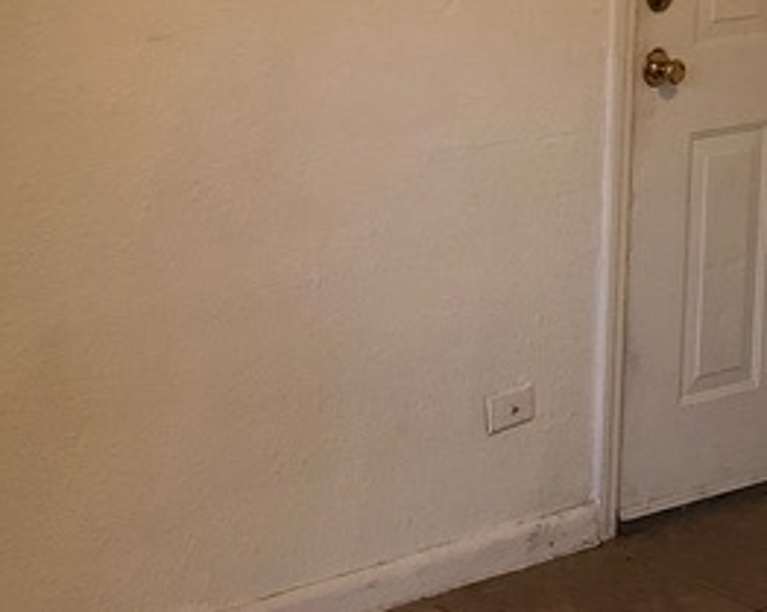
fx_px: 2426
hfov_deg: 18.0
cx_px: 322
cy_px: 108
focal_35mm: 107
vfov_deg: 14.3
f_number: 1.8
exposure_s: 1/15
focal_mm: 3.99
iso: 40
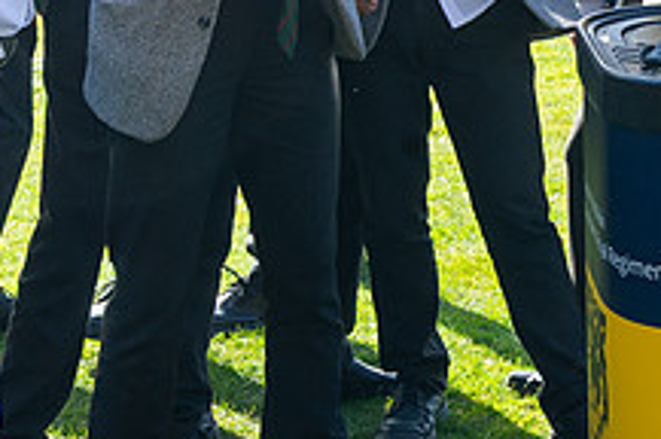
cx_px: 577
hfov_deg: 12.7
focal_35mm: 161
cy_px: -144
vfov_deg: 8.4
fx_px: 2952
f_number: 8
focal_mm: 48
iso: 900
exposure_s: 1/500
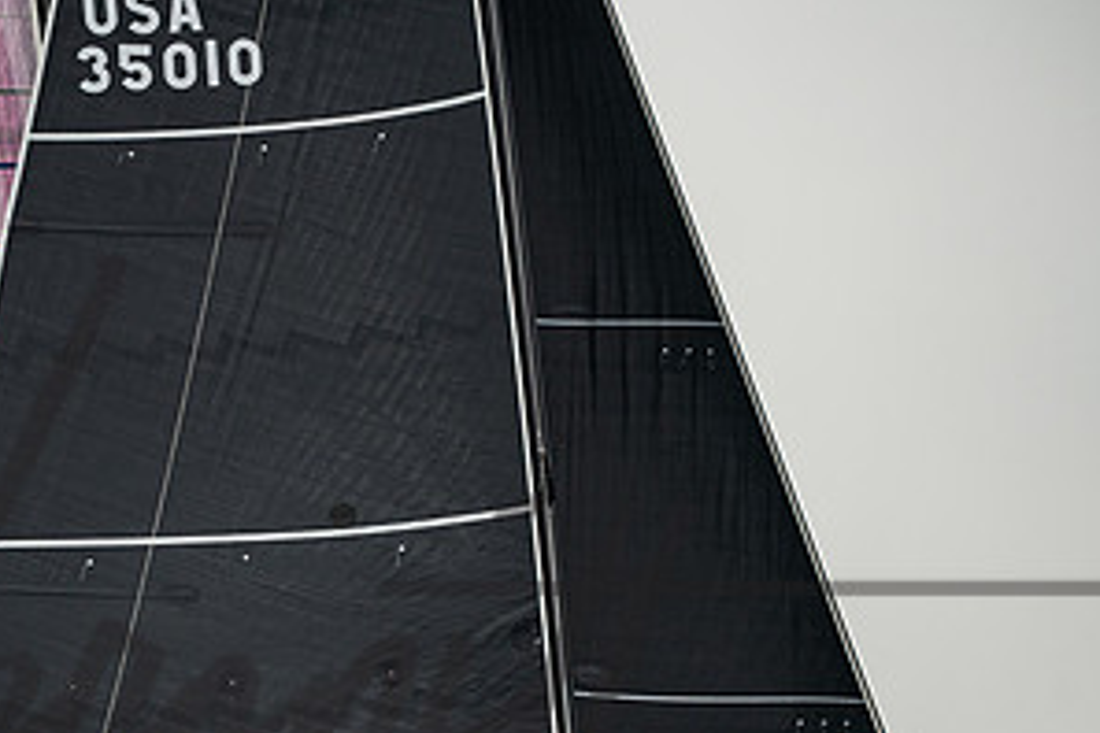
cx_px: 163
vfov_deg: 6.7
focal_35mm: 205
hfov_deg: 10.0
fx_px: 6263
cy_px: 676
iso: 500
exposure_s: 1/4000
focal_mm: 105
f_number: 4.5
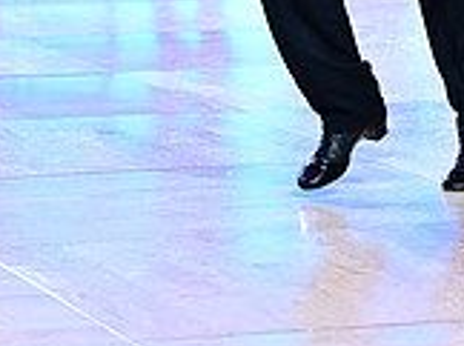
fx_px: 4109
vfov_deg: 4.8
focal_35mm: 307
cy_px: -234
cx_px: 498
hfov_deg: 6.4
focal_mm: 89
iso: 1600
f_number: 2.8
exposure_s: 1/400
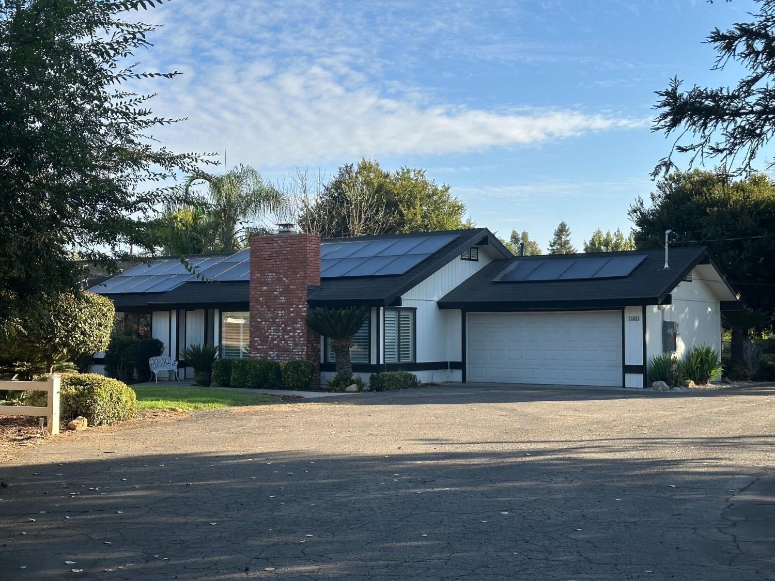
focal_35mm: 48
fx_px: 1075
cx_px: 388
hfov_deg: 39.7
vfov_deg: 30.3
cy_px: 290
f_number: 1.78
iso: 64
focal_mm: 6.86
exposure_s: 1/2160
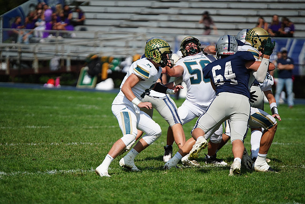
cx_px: 152
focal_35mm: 300
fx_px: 2542
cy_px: 102
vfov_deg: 4.6
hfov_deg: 6.9
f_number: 2.8
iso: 400
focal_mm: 300
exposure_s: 1/8000
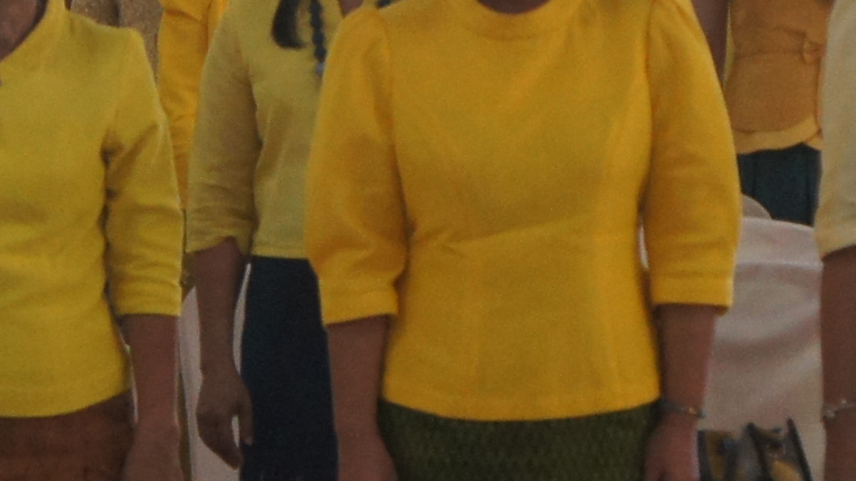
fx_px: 7172
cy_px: 10
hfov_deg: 6.8
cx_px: 37
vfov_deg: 3.8
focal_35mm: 316
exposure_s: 1/160
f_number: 4.5
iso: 1250
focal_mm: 44
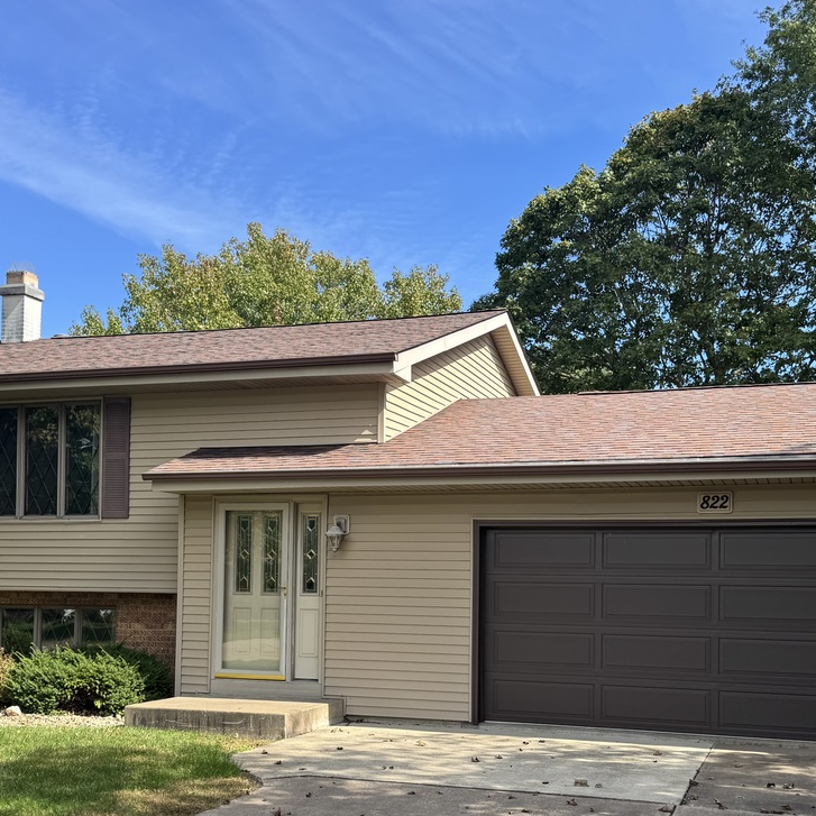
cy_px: 561
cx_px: 407
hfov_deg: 40.0
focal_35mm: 42
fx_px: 1120
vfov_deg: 39.4
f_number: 1.78
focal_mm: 6.76
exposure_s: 1/1456
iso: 80
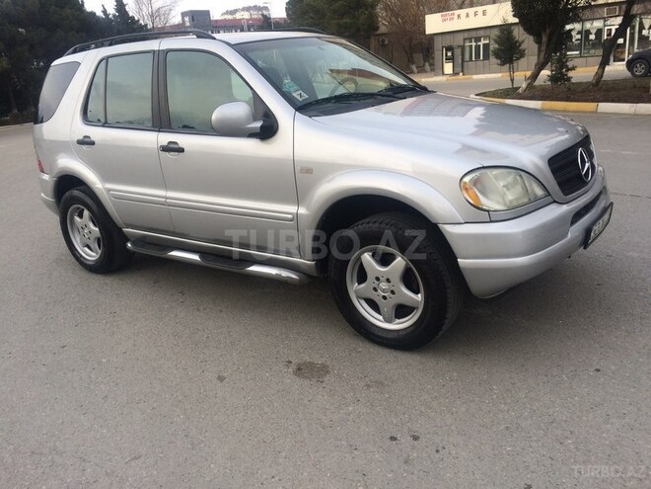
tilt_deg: -19.1
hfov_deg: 61.7
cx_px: 326
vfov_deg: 48.2
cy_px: 244
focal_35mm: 29
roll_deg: +7.4
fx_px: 545
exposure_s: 1/578
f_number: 2.2
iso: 32
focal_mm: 4.15
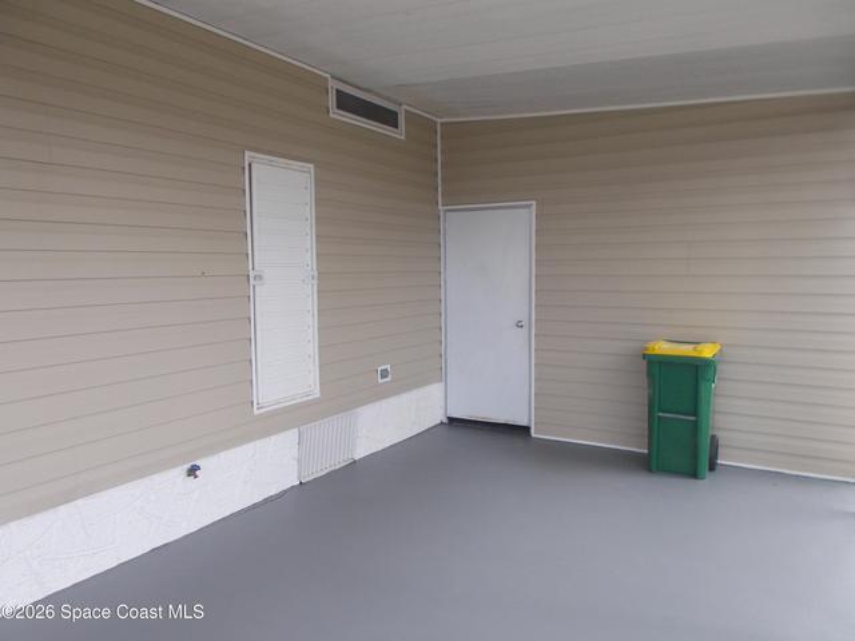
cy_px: 320
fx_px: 642
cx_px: 428
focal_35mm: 26
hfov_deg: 67.3
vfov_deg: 53.1
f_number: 3.2
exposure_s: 1/160
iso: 80
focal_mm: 4.6
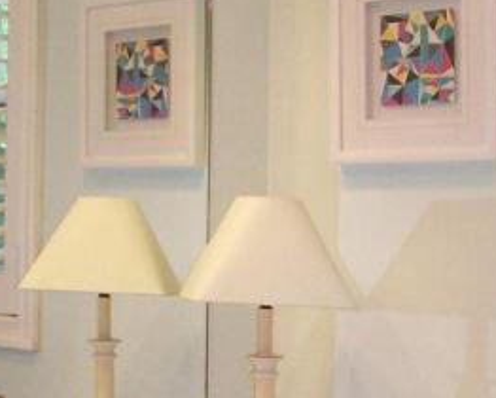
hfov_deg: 18.6
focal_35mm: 103
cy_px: 353
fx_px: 1513
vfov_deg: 14.8
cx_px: 220
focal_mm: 6
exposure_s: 1/64
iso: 140
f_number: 2.7
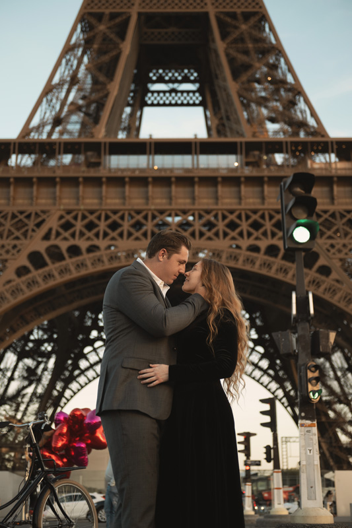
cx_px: 176
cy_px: 264
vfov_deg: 39.6
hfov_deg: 27.0
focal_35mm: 50
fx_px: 734
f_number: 2.8
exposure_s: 1/400
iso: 500
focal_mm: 50
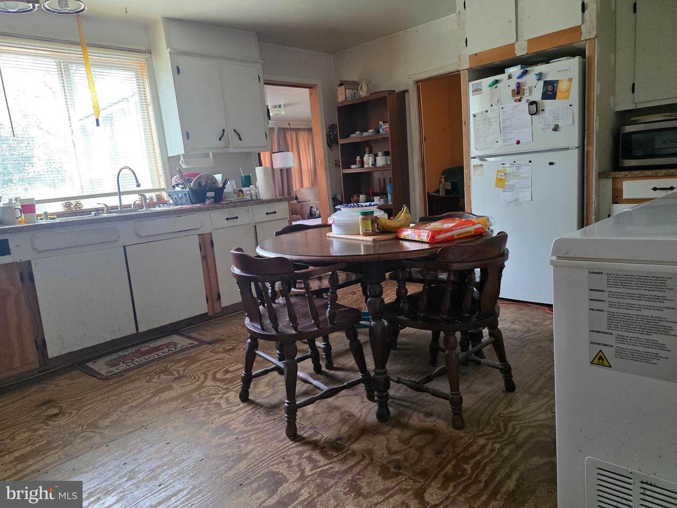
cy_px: 254
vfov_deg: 58.9
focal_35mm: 23
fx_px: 450
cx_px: 338
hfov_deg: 73.9
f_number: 1.7
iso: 250
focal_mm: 6.3
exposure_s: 1/120
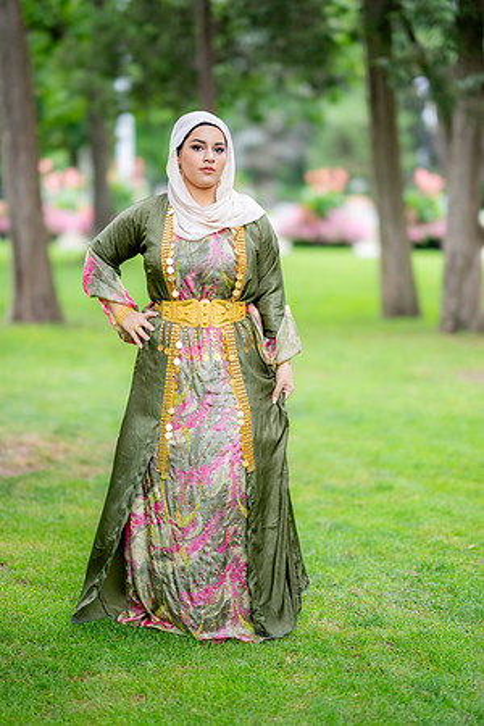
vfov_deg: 23.9
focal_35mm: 85
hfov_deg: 16.1
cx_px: 242
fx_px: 1714
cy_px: 363
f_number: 1.4
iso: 100
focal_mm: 85
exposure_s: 1/640
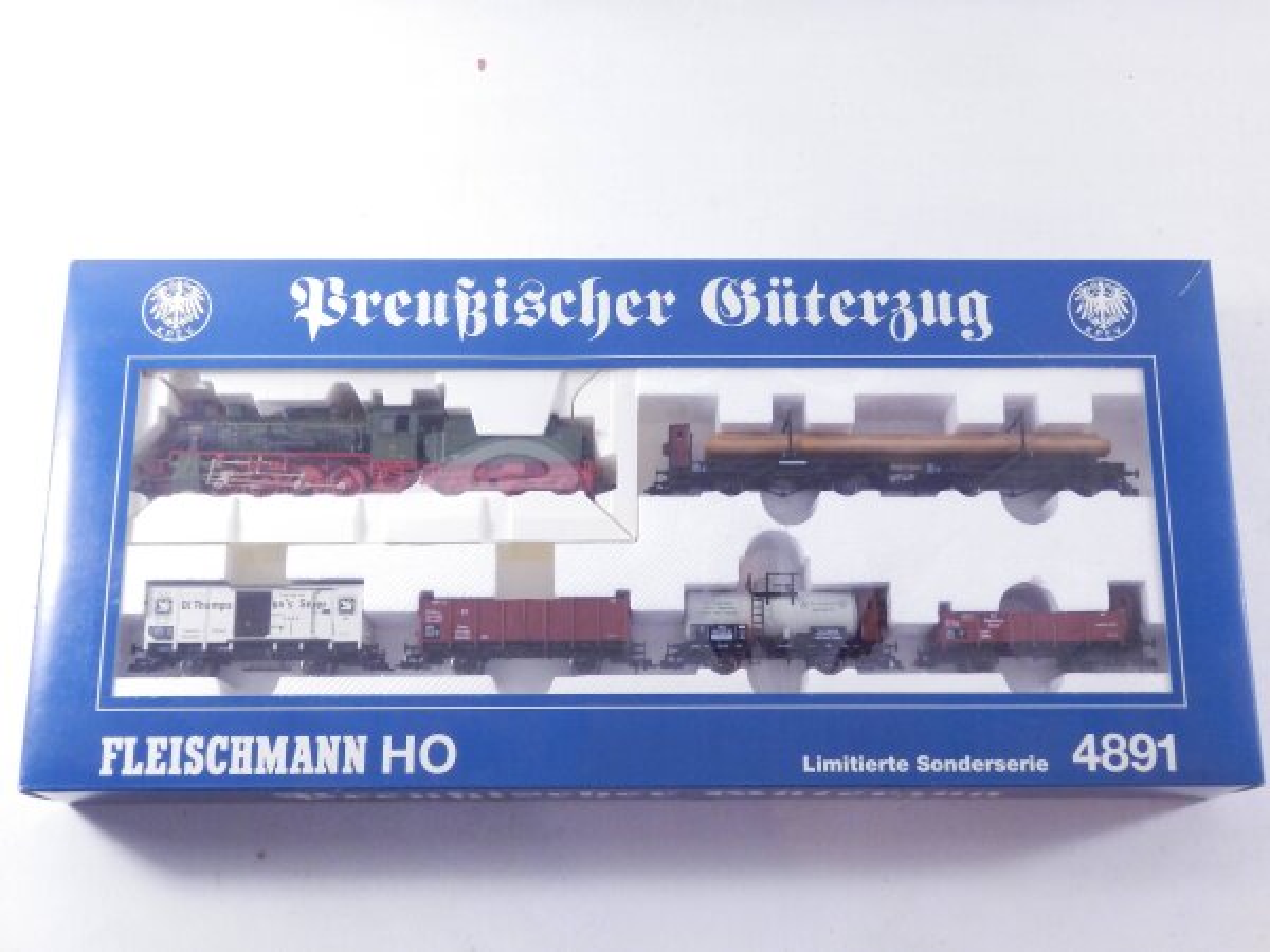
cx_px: 635
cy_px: 476
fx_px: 1468
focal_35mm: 40
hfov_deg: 46.8
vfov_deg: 36.0
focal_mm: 7.3
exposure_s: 1/160
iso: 800
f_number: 3.7
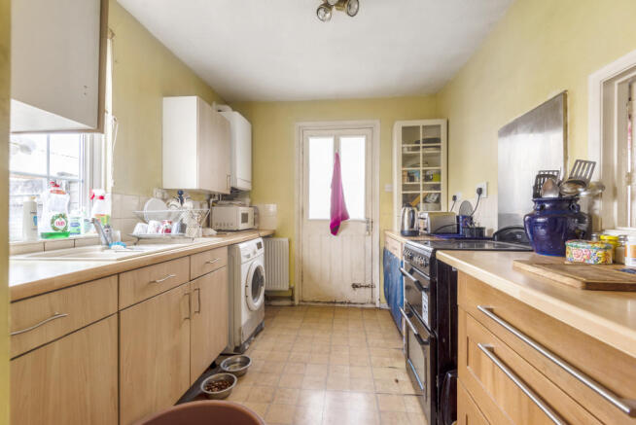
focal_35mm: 16
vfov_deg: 73.8
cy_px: 212
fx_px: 283
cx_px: 318
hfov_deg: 96.7
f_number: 7.1
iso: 200
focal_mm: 16
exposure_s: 1/20
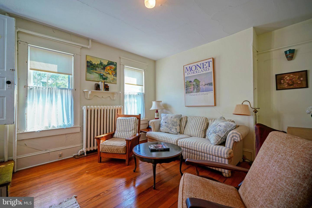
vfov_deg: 77.3
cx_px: 156
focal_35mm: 15
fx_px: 130
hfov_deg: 100.4
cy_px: 104
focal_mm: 10
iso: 100
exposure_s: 1/40
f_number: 3.2
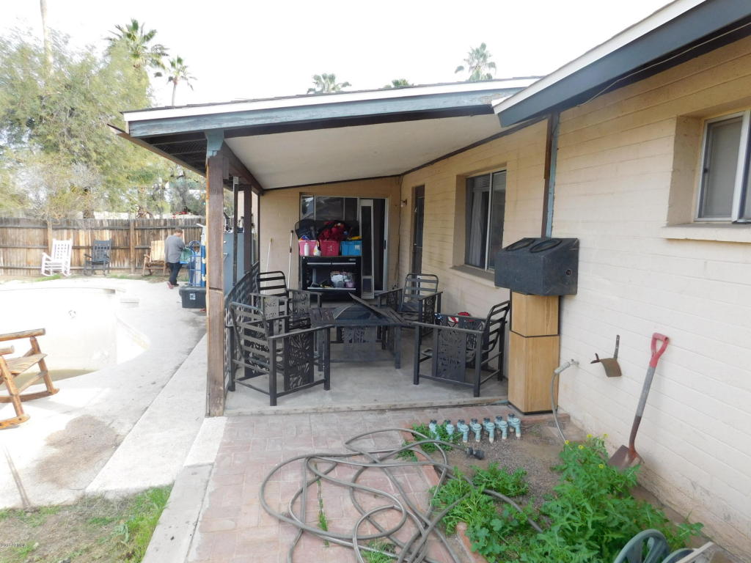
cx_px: 376
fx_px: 499
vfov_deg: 58.9
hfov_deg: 73.9
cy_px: 282
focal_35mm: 23
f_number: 3
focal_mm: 4
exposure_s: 1/400
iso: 125
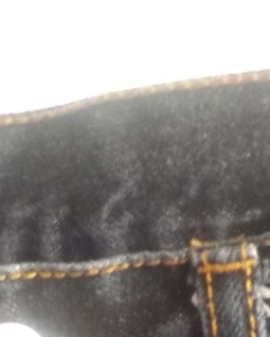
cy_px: 388
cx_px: 34
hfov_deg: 16.5
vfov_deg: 19.7
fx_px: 918
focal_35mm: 92
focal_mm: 4.1
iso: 640
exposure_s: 1/8
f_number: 3.3
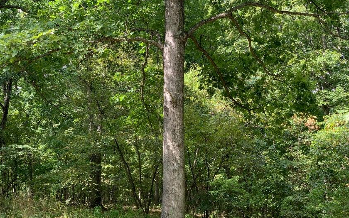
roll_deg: -3.4
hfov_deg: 36.3
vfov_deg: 23.1
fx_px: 533
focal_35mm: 56
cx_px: 176
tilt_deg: +5.1
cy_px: 127
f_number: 2.4
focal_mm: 6
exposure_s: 1/122
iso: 40
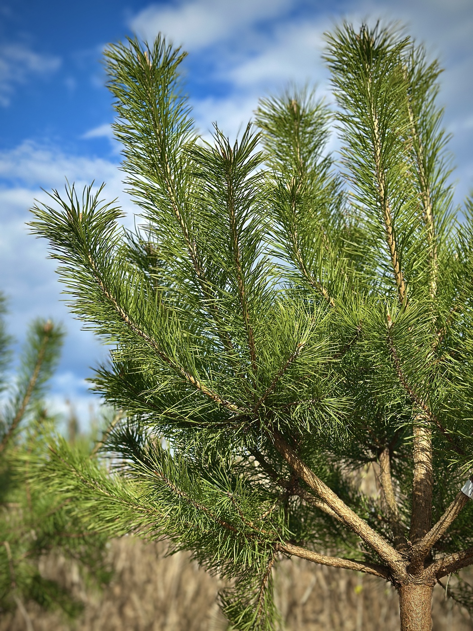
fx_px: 875
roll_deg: +0.5
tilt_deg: +13.5
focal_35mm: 48
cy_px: 316
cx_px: 236
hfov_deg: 30.3
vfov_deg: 39.7
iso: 100
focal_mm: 6.86
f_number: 1.78
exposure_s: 1/4184
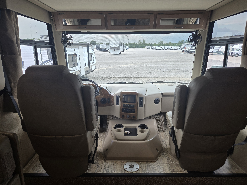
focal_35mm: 24
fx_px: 171
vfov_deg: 56.8
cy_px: 92
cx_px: 128
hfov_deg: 71.6
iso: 40
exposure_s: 1/180
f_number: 1.8
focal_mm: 5.4
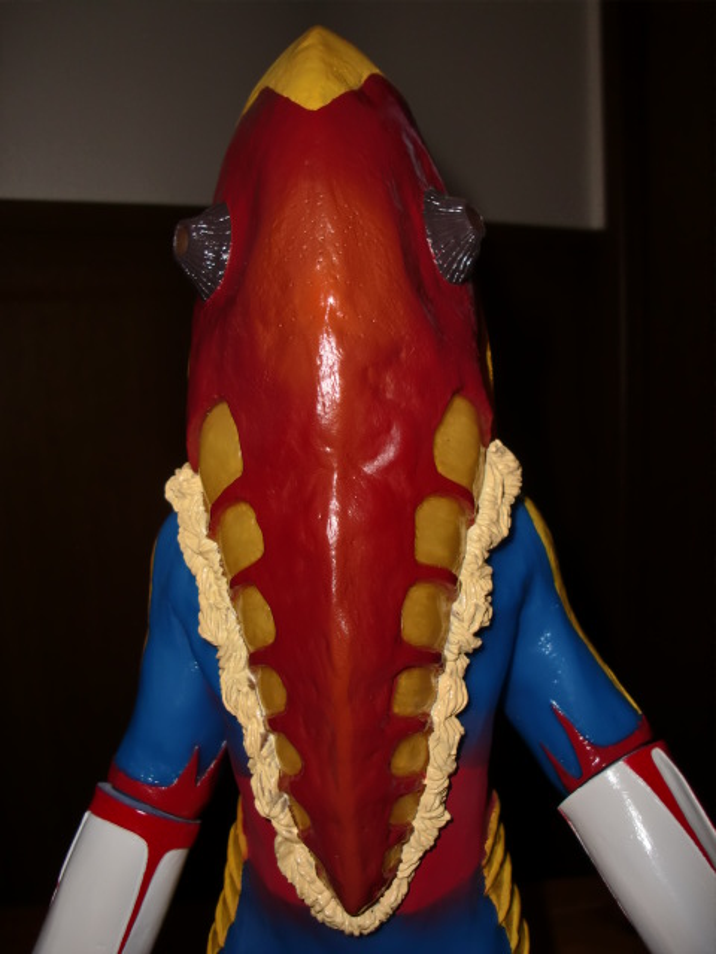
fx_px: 993
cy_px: 477
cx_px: 358
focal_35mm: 36
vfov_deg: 51.4
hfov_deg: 39.7
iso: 64
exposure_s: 1/30
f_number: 7.9
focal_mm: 6.3
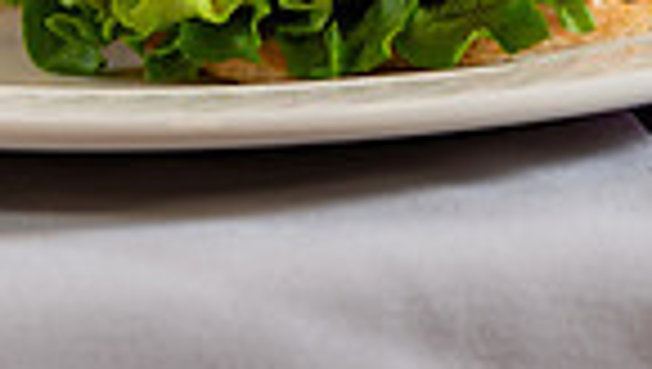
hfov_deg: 9.2
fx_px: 4051
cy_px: -214
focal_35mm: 234
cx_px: 175
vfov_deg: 5.2
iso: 250
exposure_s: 1/160
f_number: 3.2
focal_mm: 56
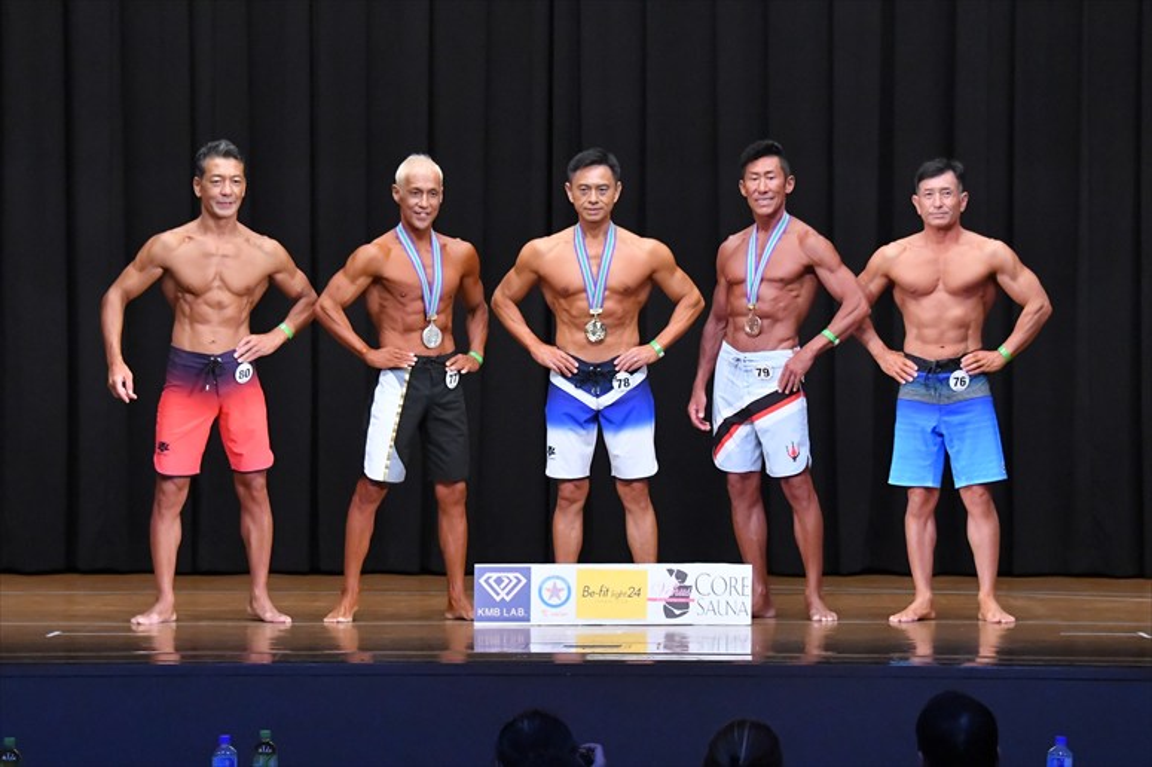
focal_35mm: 168
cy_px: 384
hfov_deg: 12.2
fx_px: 5373
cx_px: 576
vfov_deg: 8.2
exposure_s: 1/400
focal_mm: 112
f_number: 5.6
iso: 8000
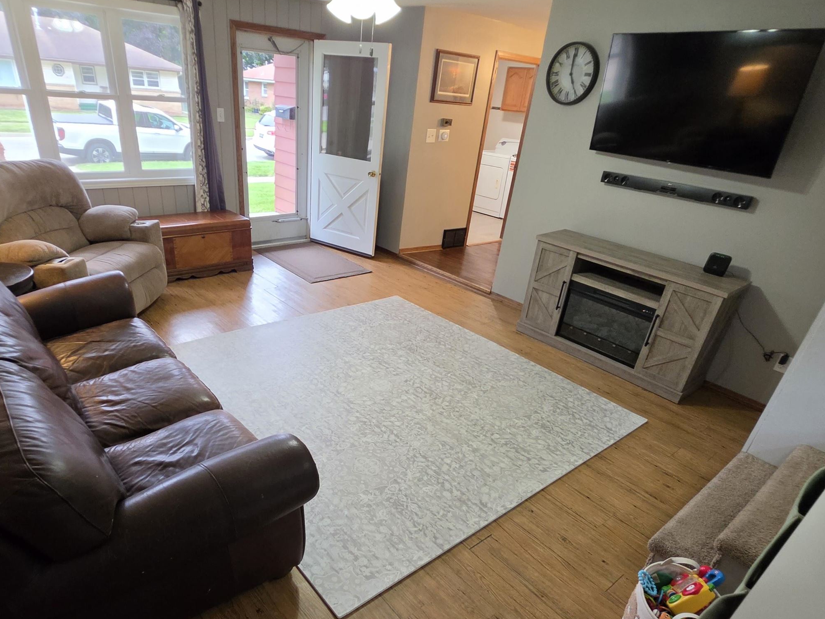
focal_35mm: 20
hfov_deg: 81.5
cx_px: 376
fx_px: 477
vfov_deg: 65.1
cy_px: 384
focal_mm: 2.2
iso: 320
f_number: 1.9
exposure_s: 1/60
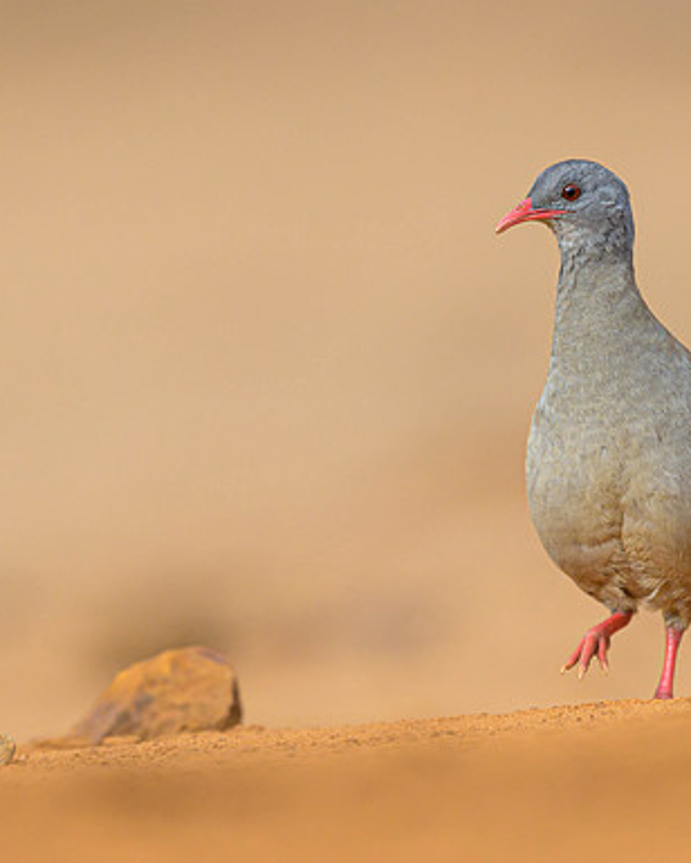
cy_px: 355
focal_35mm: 1398
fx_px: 35738
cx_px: 468
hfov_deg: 1.1
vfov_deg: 1.4
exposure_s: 1/1000
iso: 360
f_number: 5.6
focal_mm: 560
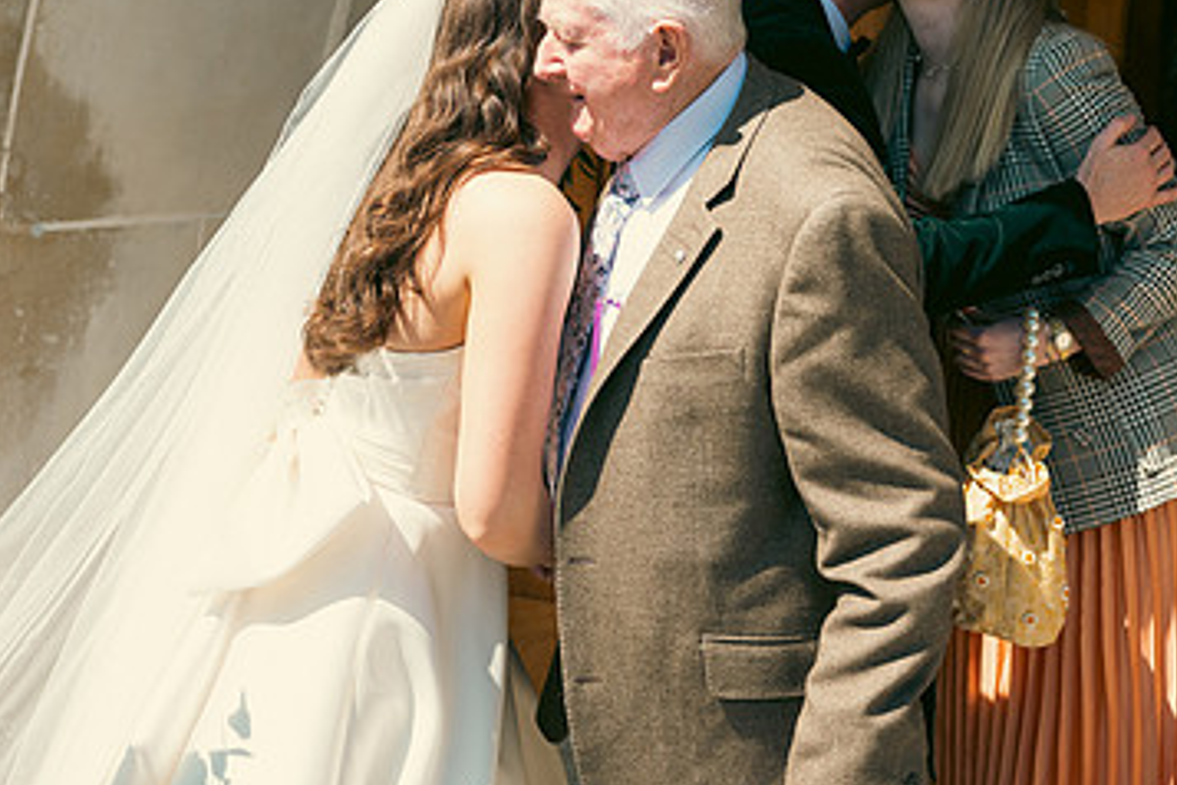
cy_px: 170
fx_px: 2125
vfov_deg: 20.7
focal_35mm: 65
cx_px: 626
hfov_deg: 31.0
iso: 100
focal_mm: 40
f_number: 3.5
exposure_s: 1/800
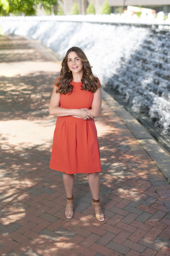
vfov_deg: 39.6
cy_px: 128
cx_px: 85
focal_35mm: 50
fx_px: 355
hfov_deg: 27.0
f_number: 2
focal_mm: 50
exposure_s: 1/2000
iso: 200
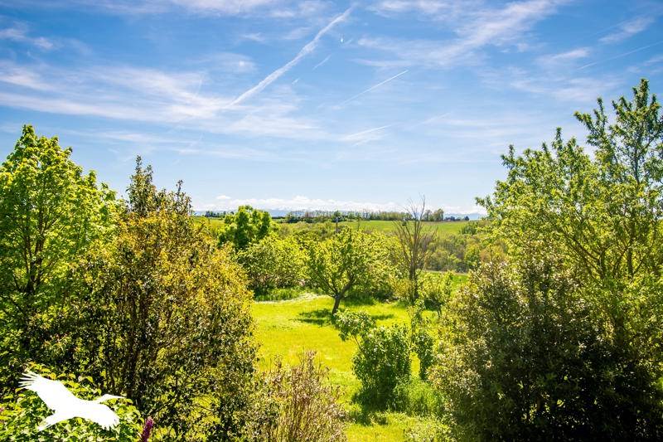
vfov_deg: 43.6
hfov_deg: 61.9
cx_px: 332
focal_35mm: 30
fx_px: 552
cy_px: 221
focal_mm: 20
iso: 250
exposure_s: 1/800
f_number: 6.3
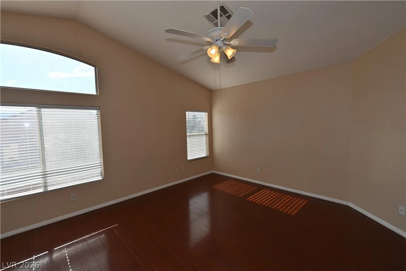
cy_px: 136
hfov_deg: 96.7
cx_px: 203
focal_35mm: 16
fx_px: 180
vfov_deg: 73.8
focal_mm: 16
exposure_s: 1/200
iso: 100
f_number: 9
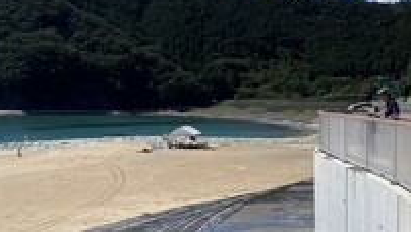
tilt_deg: -11.4
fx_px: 611
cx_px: 364
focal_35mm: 56
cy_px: 244
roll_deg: +0.1
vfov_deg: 20.6
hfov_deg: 35.2
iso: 50
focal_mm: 5.1
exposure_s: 1/6173
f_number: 1.6
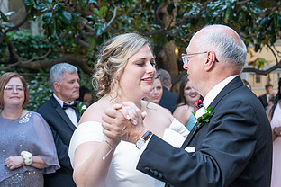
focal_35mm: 92
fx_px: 718
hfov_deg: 22.1
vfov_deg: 14.8
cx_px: 179
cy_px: 139
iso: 800
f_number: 4
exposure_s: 1/250
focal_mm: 46
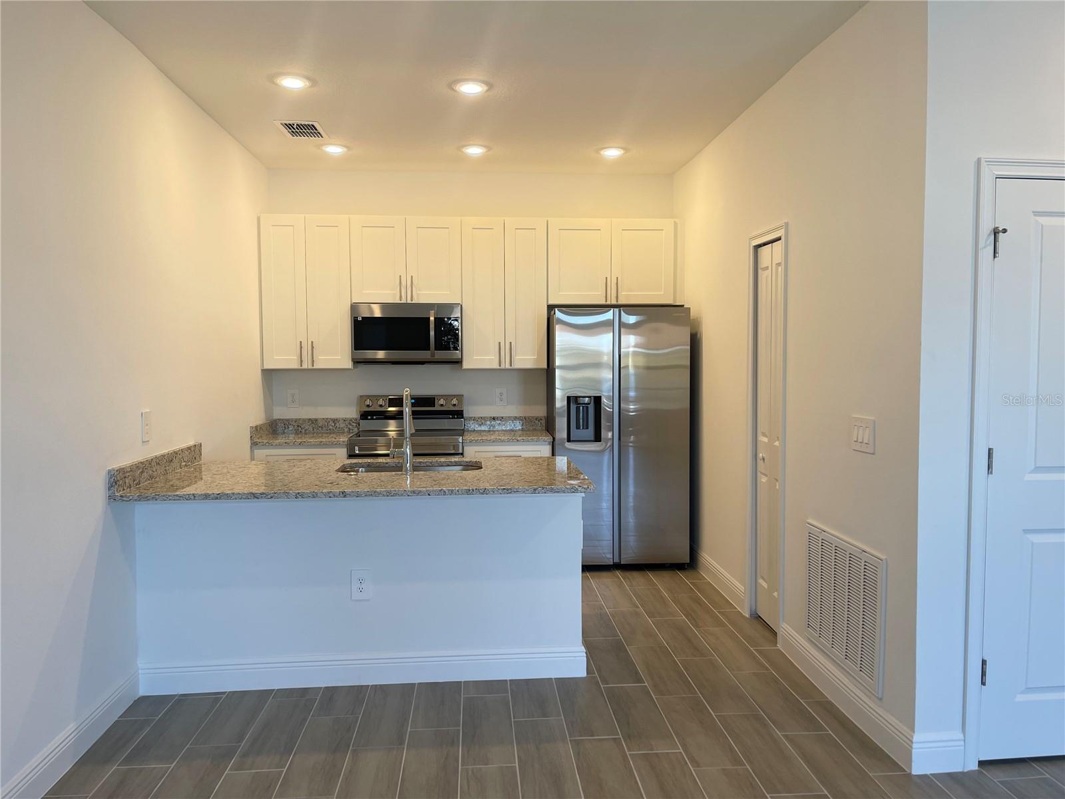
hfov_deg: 67.3
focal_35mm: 26
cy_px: 400
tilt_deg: -3.3
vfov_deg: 53.1
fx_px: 800
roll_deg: +0.0
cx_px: 532
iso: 50
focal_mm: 5.1
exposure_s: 1/120
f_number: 1.6
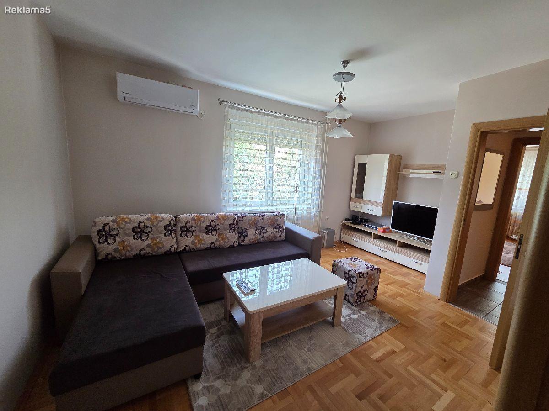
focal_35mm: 13
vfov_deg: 89.9
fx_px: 206
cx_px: 274
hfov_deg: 106.2
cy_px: 206
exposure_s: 1/100
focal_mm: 2.2
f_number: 2.2
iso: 250
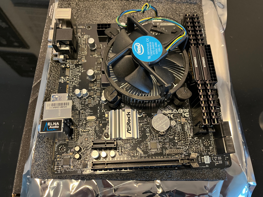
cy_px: 98
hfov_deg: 67.3
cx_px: 132
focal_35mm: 26
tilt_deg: -70.3
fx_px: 198
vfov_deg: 53.1
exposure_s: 1/49
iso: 500
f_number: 1.6
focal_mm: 5.1
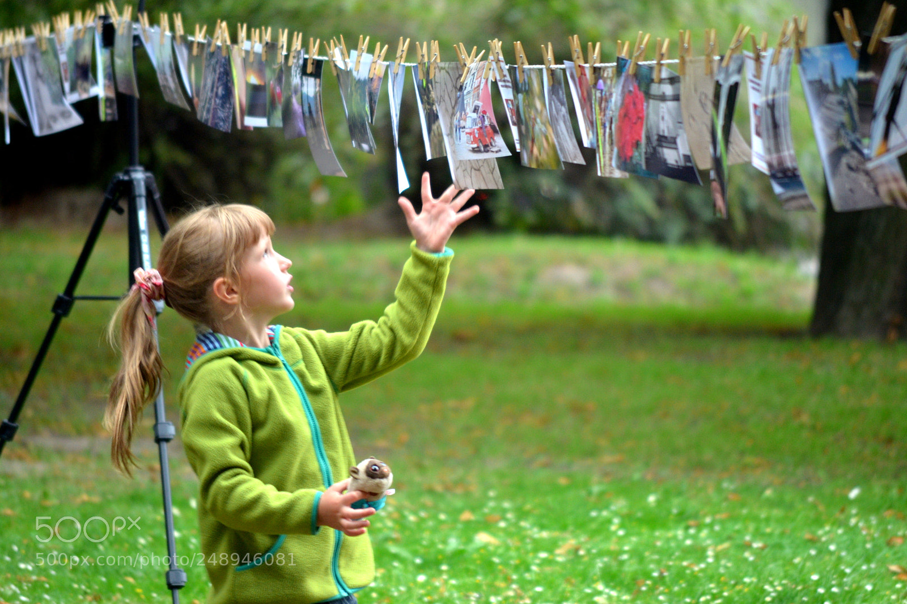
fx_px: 6610
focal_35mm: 262
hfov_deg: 7.8
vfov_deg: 5.2
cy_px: 302
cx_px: 454
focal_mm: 175
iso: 800
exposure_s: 1/60
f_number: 5.3
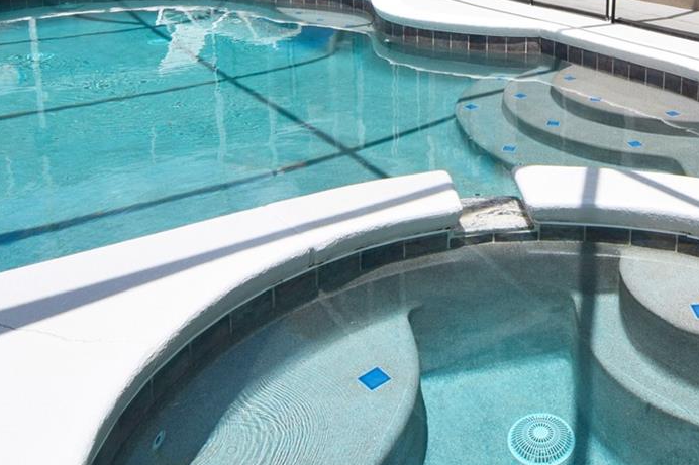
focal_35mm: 38
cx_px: 560
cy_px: 42
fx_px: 741
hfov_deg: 47.7
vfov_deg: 33.0
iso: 200
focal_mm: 11
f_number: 9
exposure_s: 1/320
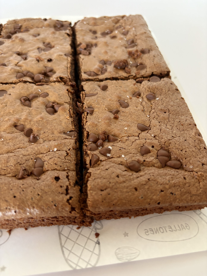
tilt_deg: -52.9
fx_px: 207
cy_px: 138
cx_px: 104
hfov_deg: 53.1
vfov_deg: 67.3
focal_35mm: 26
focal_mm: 5.96
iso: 250
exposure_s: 1/60
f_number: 1.6
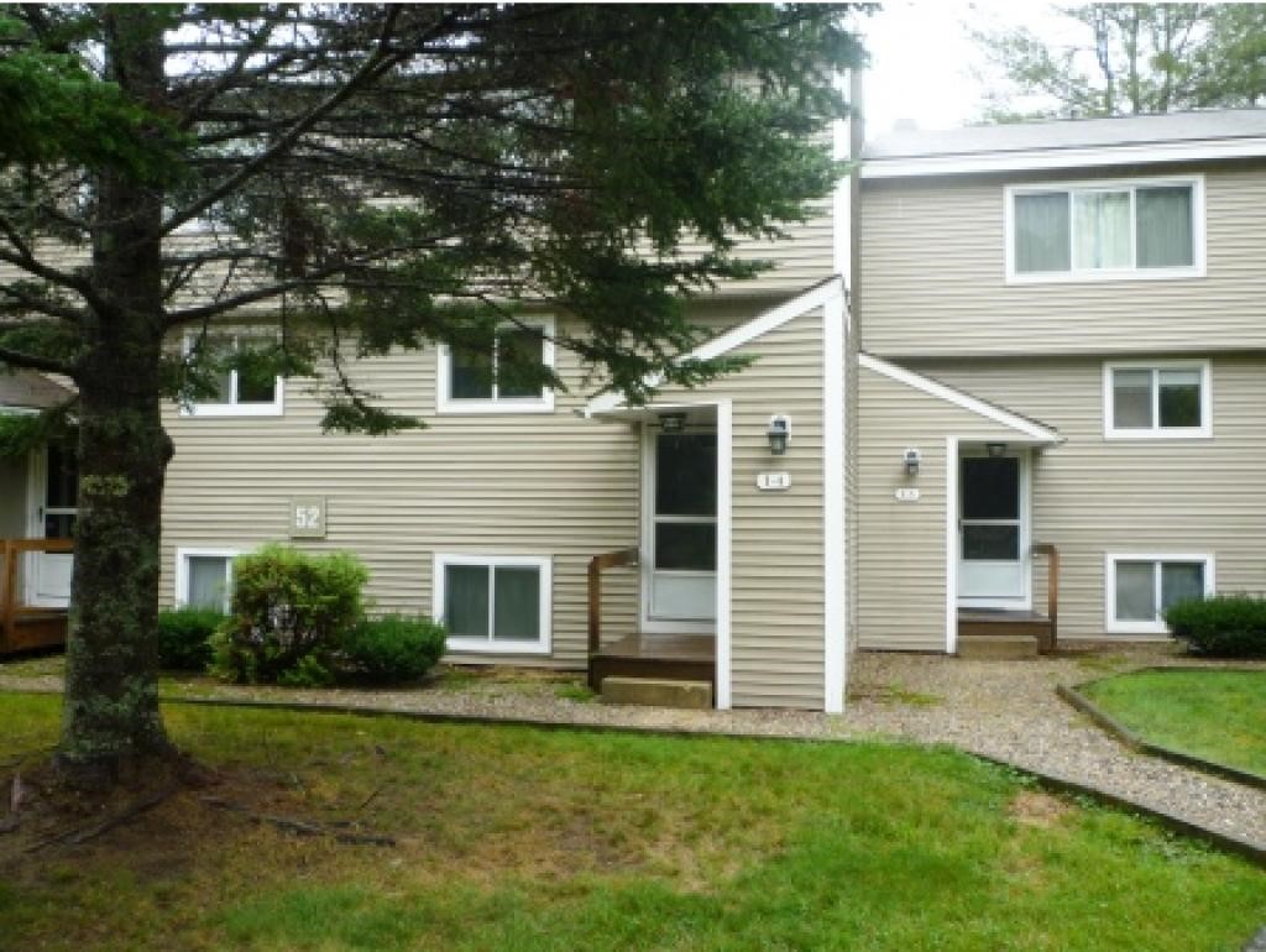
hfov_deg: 61.6
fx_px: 1062
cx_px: 633
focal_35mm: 29
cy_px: 476
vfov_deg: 48.3
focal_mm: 5.2
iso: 80
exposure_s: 1/60
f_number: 3.3
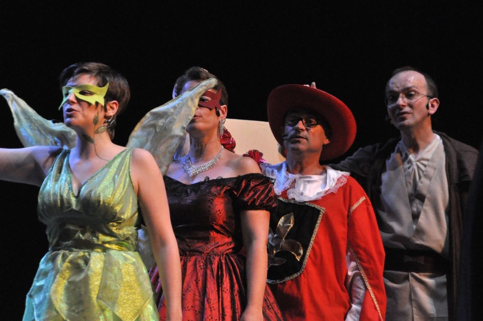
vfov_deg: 7.8
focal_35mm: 175
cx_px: 253
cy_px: 159
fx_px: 2345
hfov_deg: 11.8
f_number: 5.6
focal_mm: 110
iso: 3200
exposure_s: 1/125
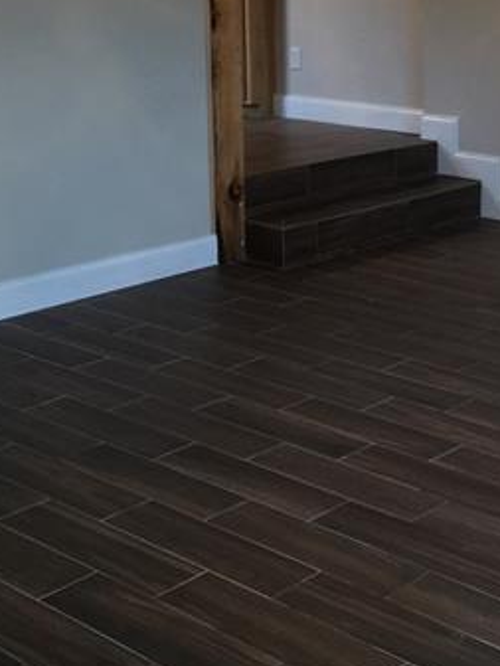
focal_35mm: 66
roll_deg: -1.1
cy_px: 172
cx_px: 492
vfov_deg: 29.0
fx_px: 1270
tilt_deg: -11.0
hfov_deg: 21.5
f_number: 2.2
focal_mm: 4.15
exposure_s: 1/10
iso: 125
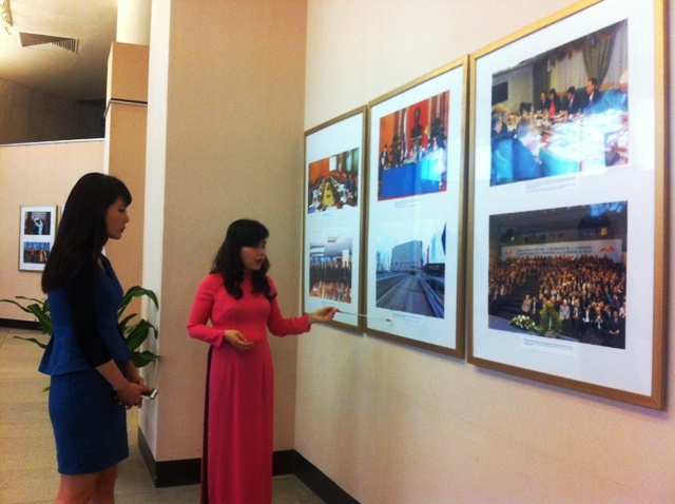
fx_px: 681
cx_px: 338
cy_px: 252
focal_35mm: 35
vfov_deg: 40.6
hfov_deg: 52.7
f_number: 2.8
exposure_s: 1/15
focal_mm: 3.85
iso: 160
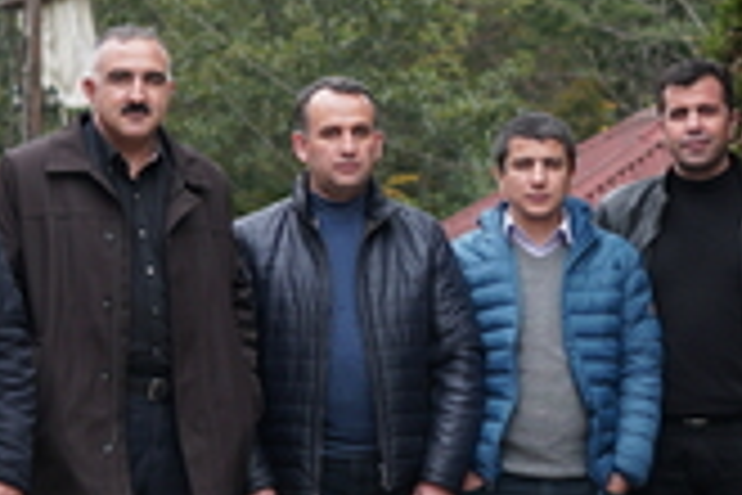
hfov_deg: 9.4
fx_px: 4493
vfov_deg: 6.3
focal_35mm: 218
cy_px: 128
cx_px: 733
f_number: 2.8
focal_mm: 30
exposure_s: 1/250
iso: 100
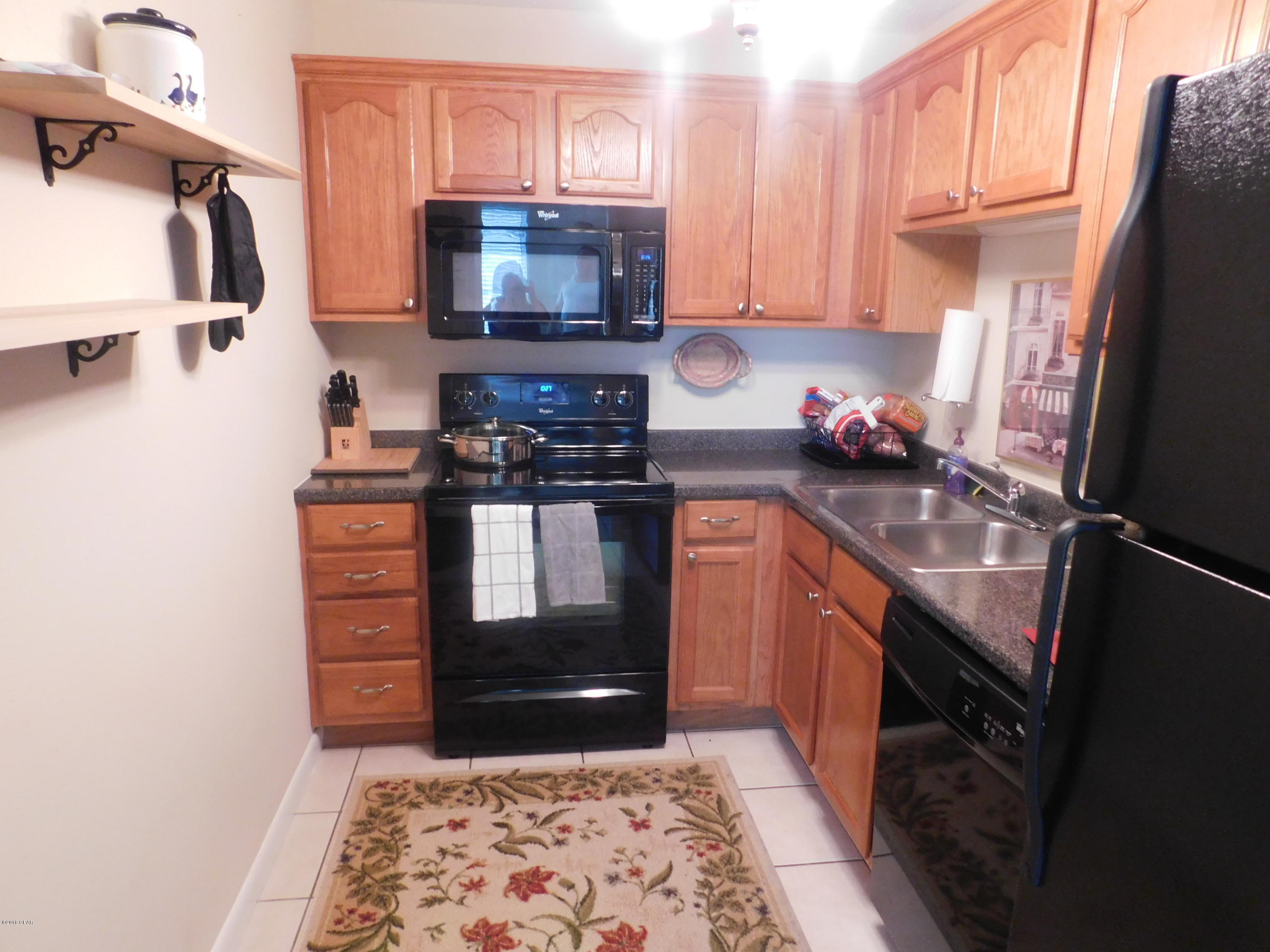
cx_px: 635
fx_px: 844
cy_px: 476
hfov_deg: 73.9
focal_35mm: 23
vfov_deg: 58.9
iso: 400
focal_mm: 4
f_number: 3
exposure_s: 1/13
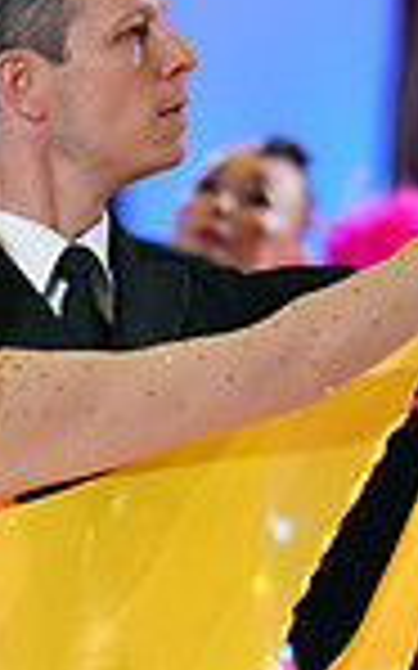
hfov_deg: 2.1
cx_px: -146
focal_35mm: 630
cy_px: 944
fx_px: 11494
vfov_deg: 3.3
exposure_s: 1/400
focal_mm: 159
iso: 2000
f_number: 2.8
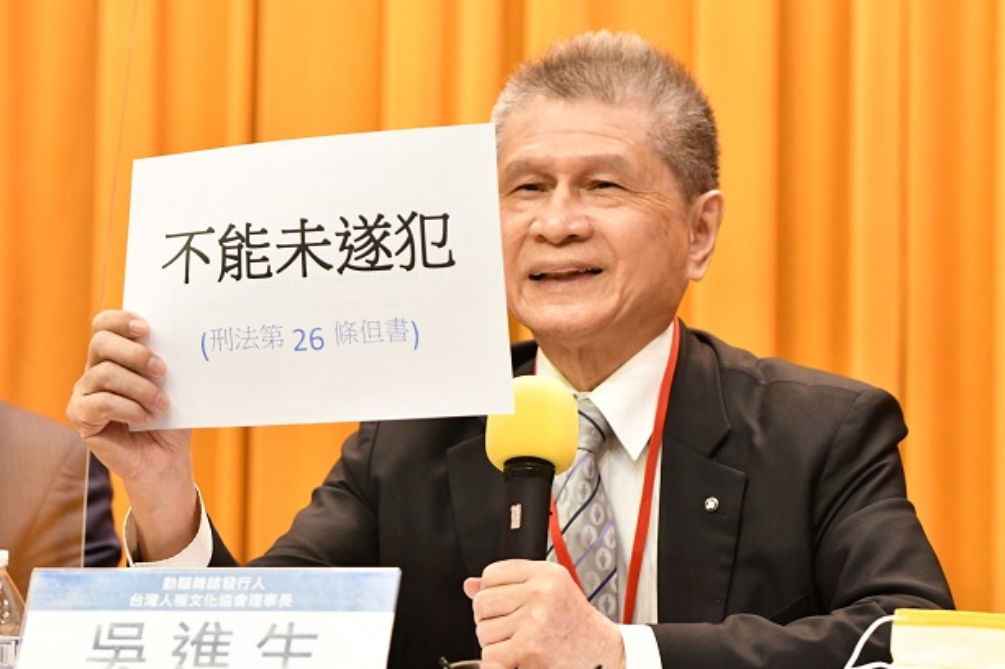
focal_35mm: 165
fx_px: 4590
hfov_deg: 12.5
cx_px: 490
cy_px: 326
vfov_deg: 8.3
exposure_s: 1/125
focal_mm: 105
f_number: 3.2
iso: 3200
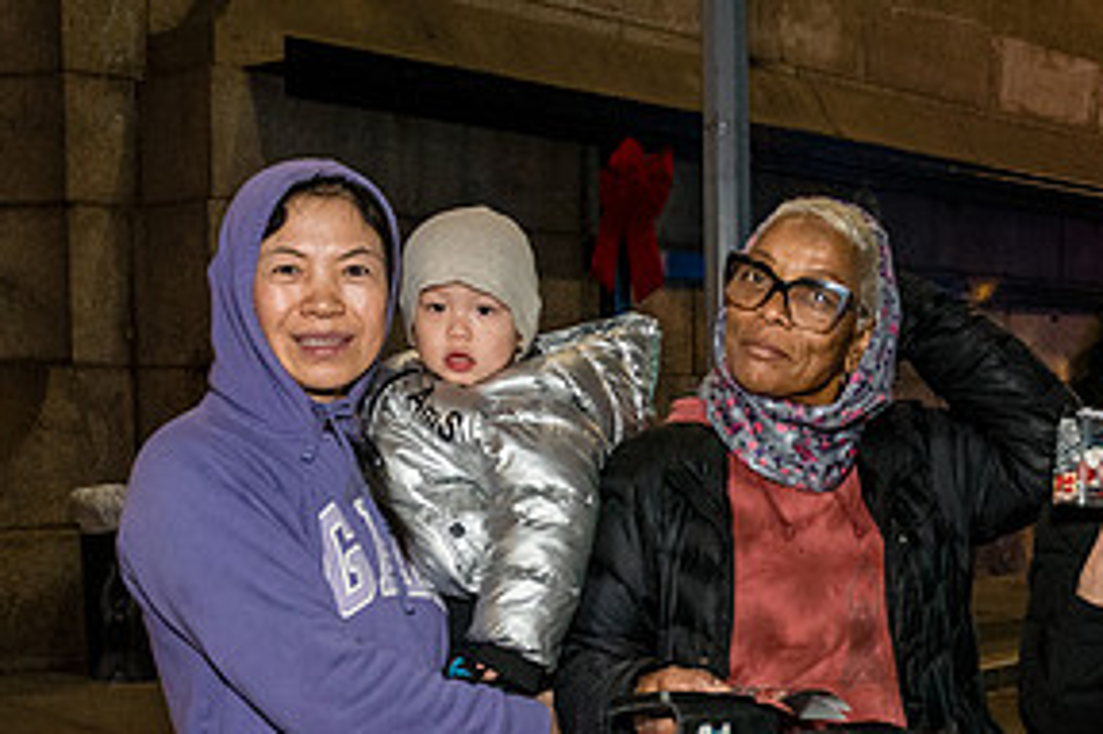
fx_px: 1684
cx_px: 838
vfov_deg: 24.4
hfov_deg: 35.4
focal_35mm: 55
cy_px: 538
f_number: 4.5
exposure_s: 1/160
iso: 4000
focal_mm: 24
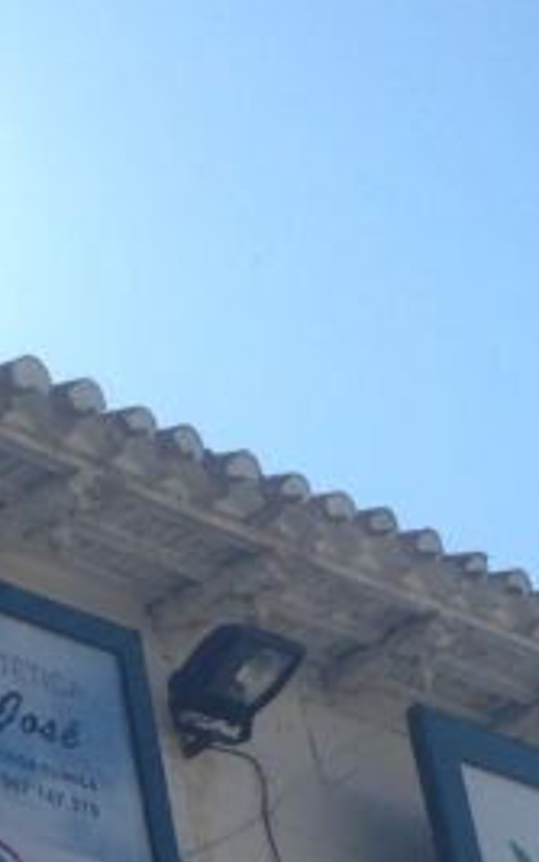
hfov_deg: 9.5
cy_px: 1043
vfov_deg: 15.0
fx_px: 3148
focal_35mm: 134
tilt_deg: +23.8
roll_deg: +4.1
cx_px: -236
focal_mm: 4.12
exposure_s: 1/1063
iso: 50
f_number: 2.4
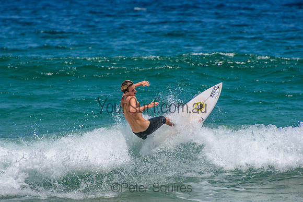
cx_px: 152
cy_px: 101
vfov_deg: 2.3
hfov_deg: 3.4
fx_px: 5051
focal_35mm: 600
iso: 220
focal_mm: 400
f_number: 5.6
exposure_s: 1/2000
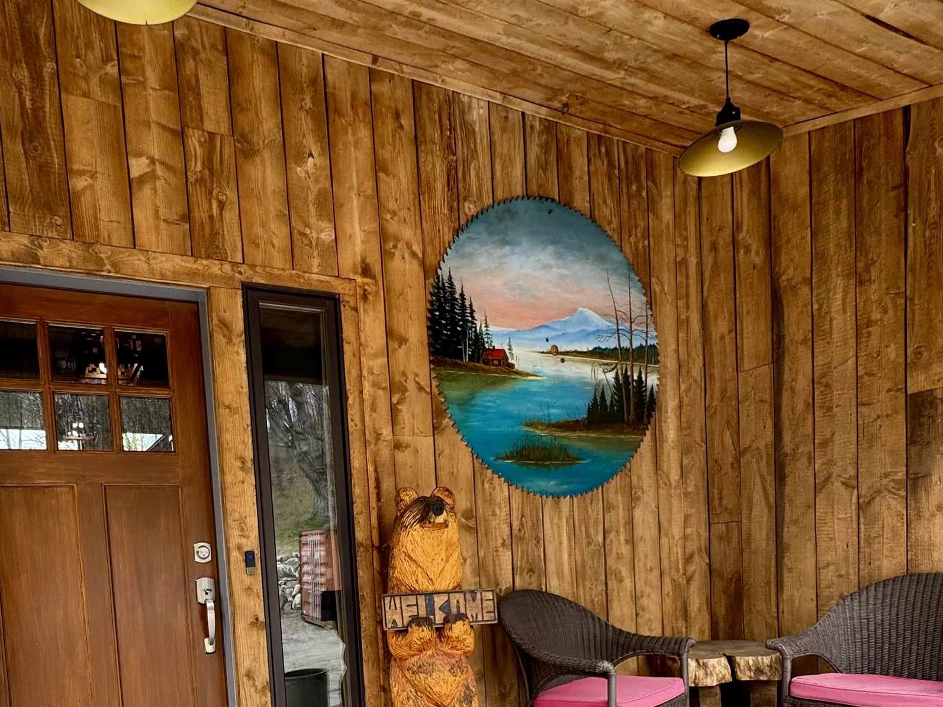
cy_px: 606
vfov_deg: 47.3
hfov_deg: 64.8
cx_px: 386
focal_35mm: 27
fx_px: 736
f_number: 2.2
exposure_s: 1/99
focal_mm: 2.22
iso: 64
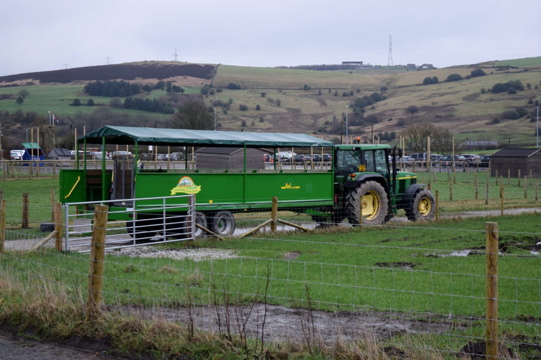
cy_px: 180
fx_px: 1037
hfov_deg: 29.2
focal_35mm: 69
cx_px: 270
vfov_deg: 19.7
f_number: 5
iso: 640
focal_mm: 46
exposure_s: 1/1000
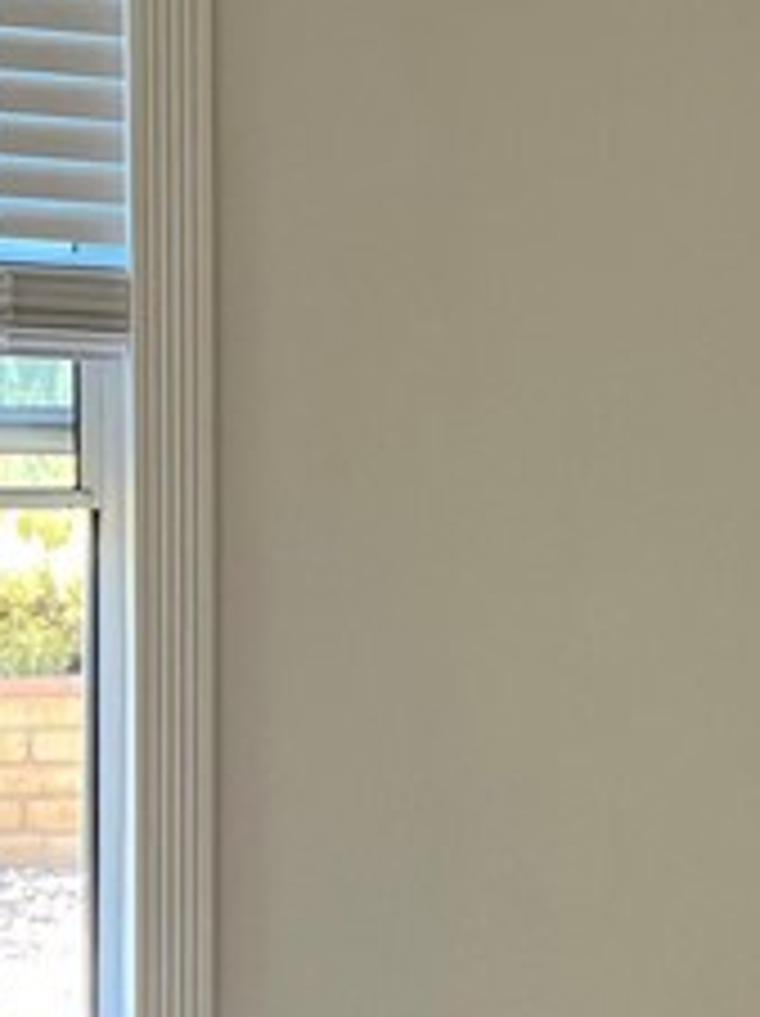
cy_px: 702
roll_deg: -1.2
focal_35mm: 118
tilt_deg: -4.8
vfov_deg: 16.7
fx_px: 3461
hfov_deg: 11.4
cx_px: 1493
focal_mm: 5.7
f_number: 1.5
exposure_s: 1/121
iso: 100
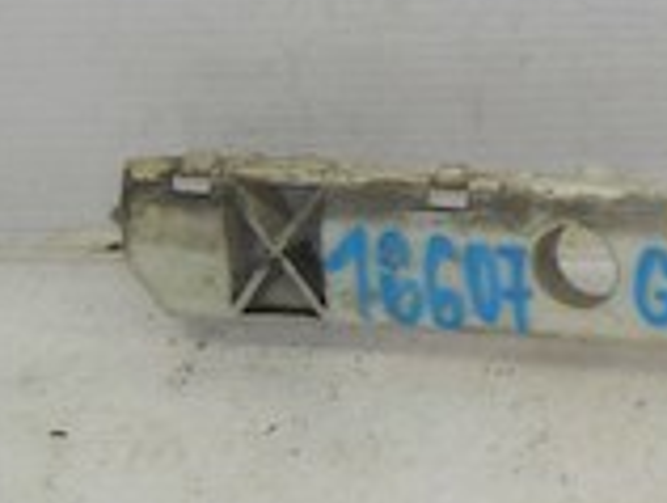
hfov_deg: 10.9
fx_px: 3203
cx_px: 1330
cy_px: -135
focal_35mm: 166
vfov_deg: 8.8
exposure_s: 1/50
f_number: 3.1
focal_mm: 6.72
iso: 80
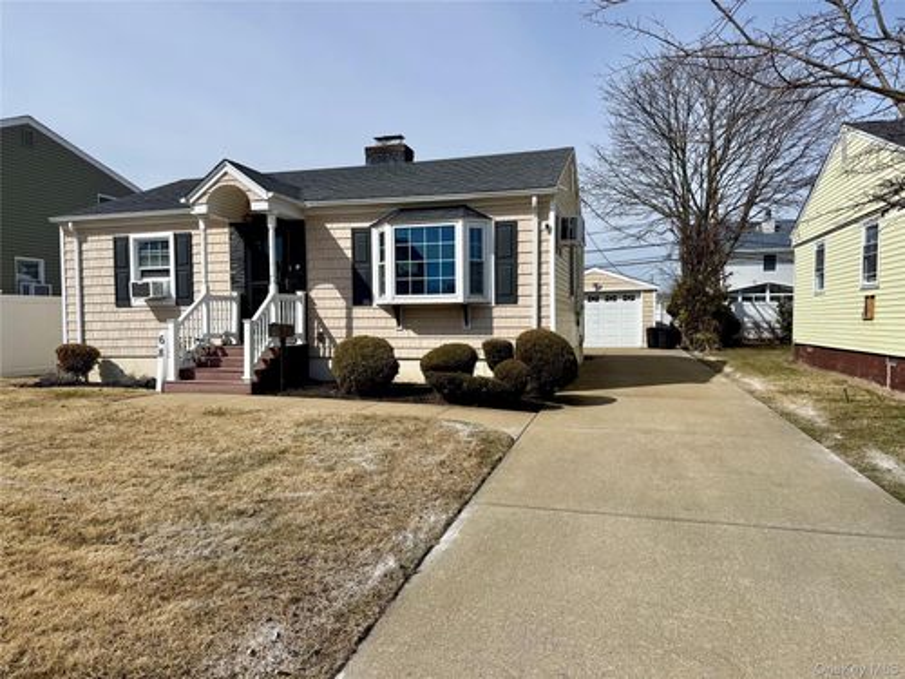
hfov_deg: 71.6
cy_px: 340
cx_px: 452
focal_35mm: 24
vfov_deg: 56.8
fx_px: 627
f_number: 1.78
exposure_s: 1/9091
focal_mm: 6.76
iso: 80
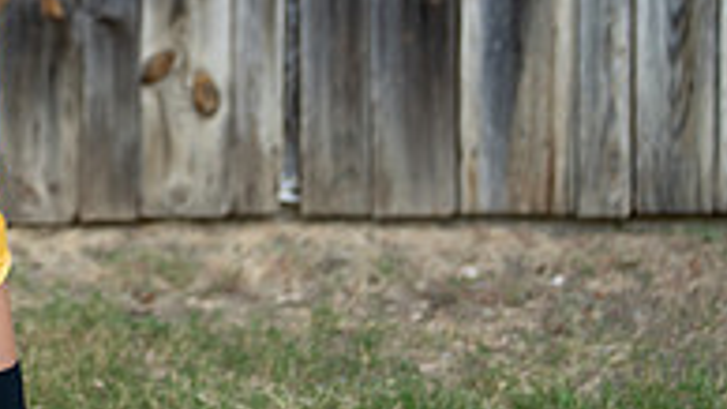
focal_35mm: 168
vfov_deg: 7.2
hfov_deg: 12.6
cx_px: -71
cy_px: -101
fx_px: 3238
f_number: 1.2
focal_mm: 50
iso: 100
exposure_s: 1/1600
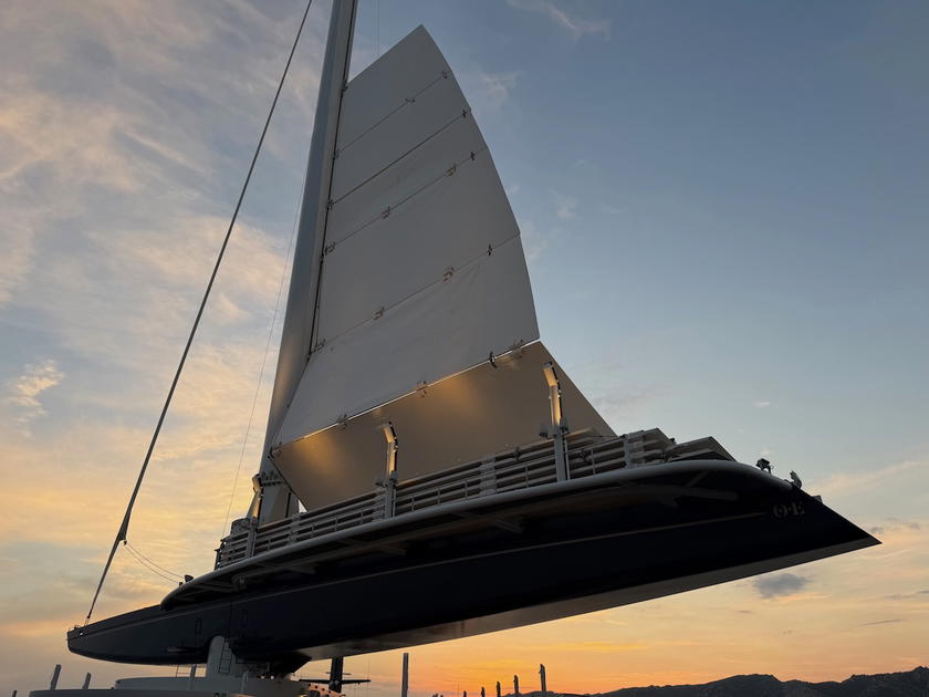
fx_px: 644
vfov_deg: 56.8
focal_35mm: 24
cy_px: 348
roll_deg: +1.2
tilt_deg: +29.7
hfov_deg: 71.6
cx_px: 464
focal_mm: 6.76
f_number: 1.78
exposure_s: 1/543
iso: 80
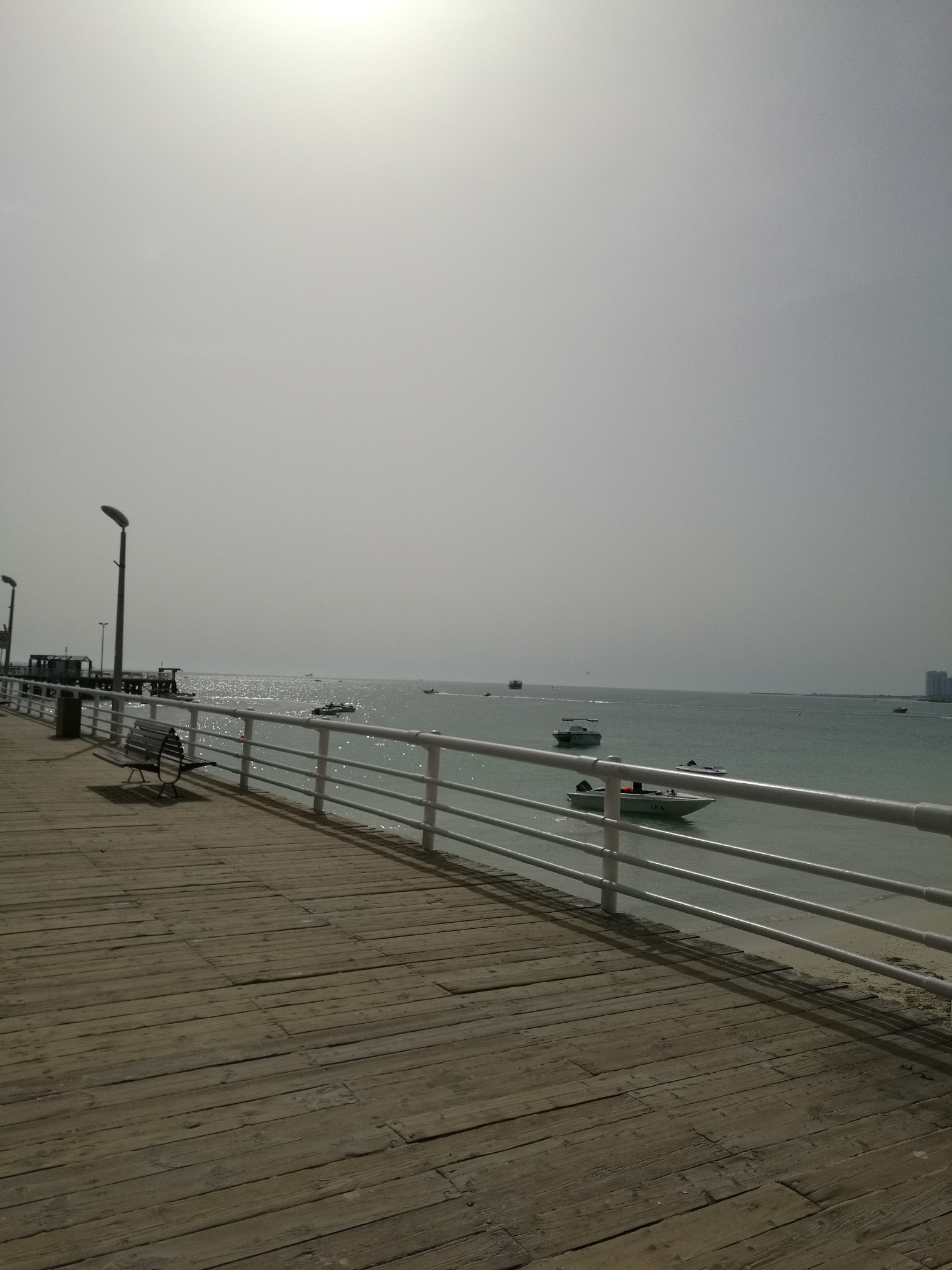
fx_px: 990
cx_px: 476
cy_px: 635
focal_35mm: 27
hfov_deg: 51.4
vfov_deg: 65.3
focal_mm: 4.04
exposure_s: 1/5525
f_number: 2
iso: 50
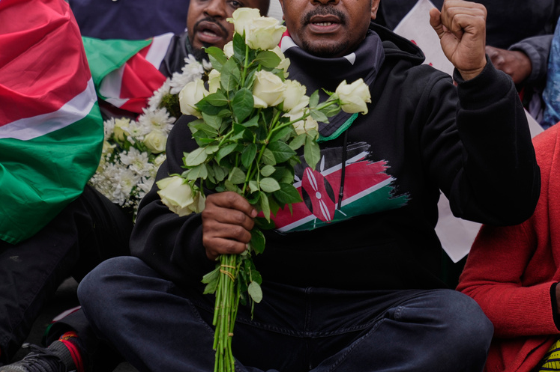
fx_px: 1492
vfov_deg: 14.2
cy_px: 136
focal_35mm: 96
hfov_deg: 21.2
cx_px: 335
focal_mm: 70
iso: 250
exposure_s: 1/640
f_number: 3.5
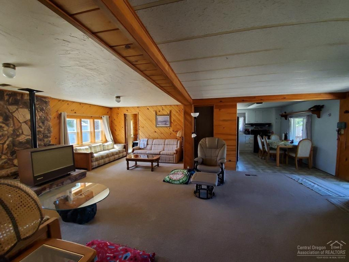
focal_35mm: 13
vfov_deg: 89.9
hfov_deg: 106.2
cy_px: 131
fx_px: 131
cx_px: 174
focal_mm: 1.8
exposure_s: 1/50
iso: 200
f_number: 2.2
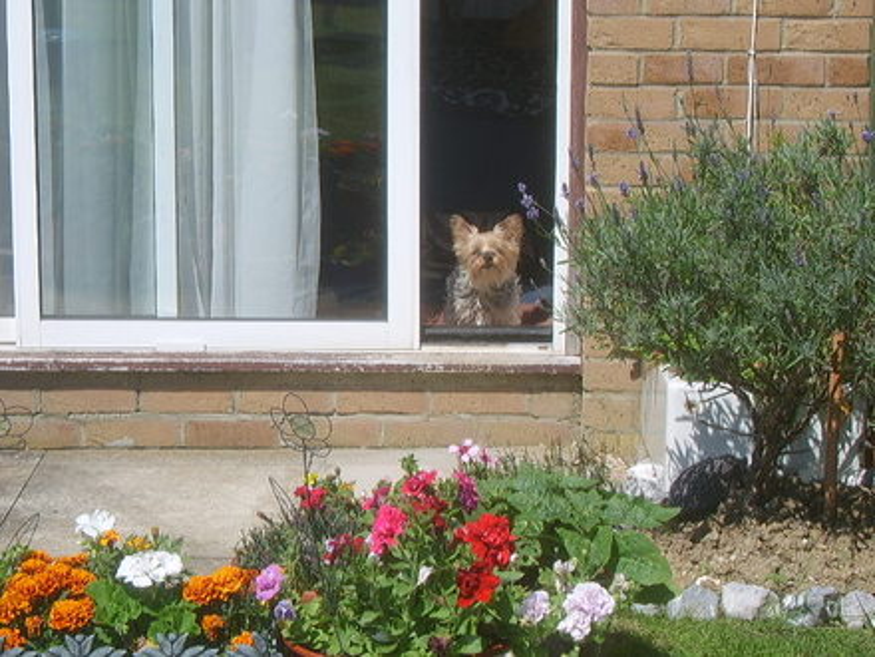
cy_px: 328
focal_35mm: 87
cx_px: 438
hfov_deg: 22.5
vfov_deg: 17.0
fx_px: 2199
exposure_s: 1/92
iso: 50
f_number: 9.5
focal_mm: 22.74
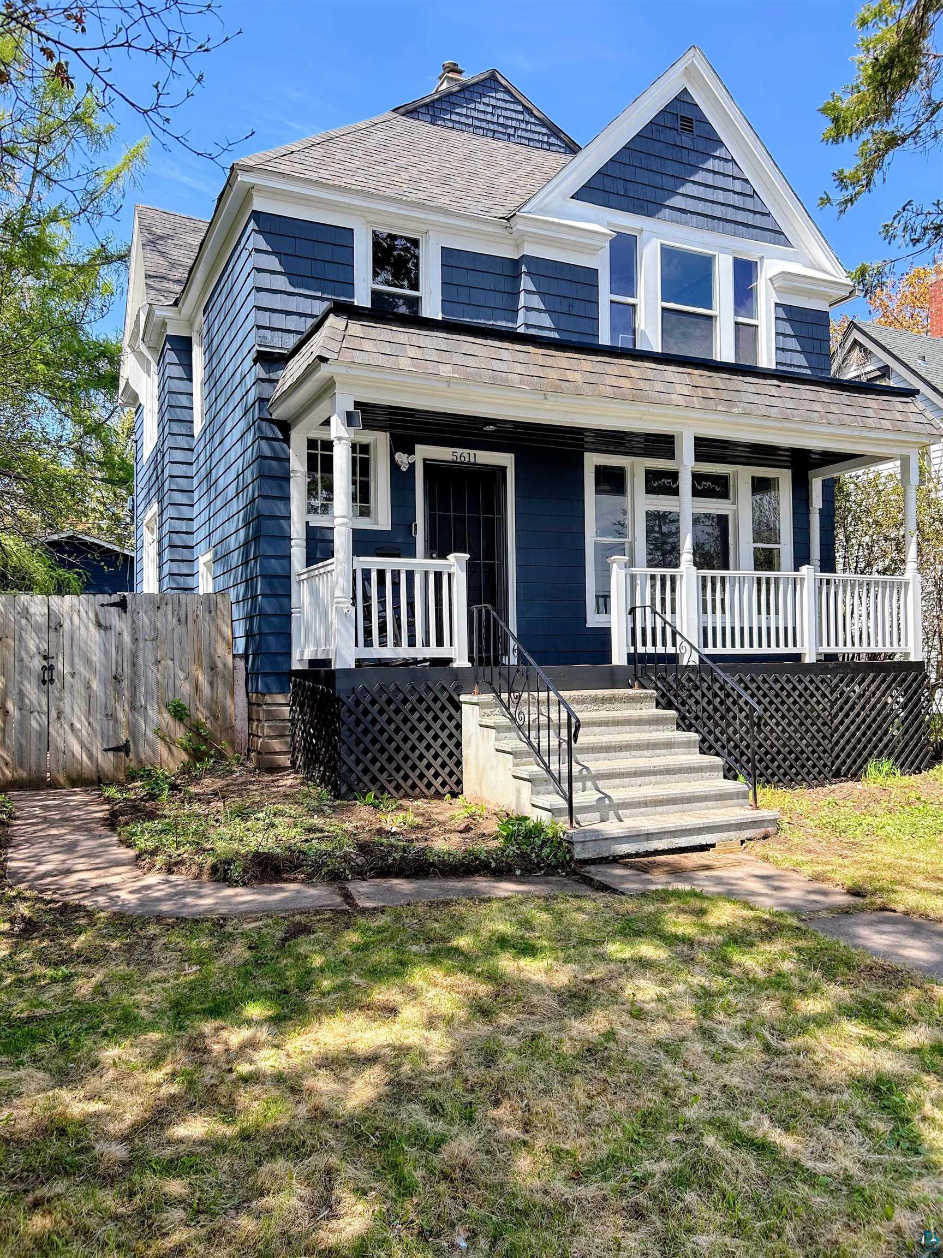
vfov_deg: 67.3
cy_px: 629
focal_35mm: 26
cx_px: 472
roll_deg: +1.7
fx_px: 944
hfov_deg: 53.1
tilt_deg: +3.4
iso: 50
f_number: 1.5
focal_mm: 5.7
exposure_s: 1/1431
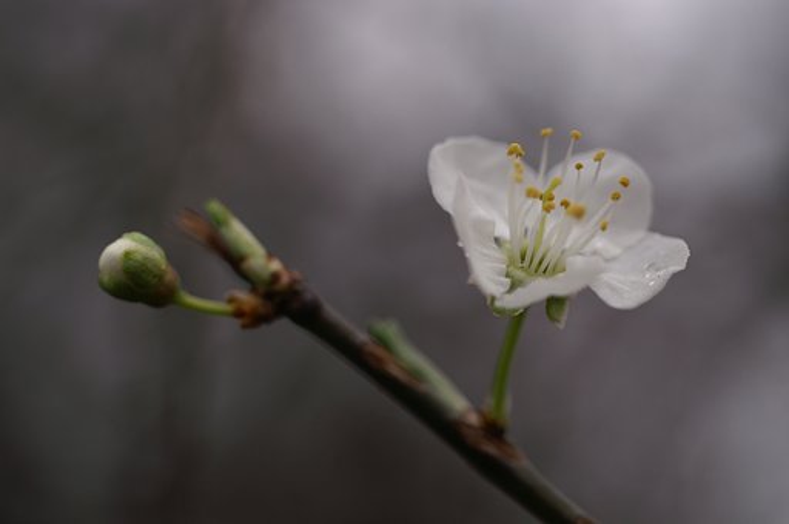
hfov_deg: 27.0
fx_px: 1642
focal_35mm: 75
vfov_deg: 18.1
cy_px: 262
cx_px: 394
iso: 200
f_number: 2.8
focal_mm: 50
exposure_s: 1/640
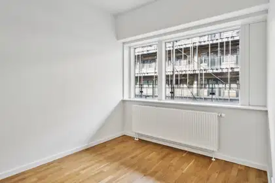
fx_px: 153
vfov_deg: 61.9
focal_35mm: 20
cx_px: 138
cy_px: 92
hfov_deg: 84.0
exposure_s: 1/20
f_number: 8
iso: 400
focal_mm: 20
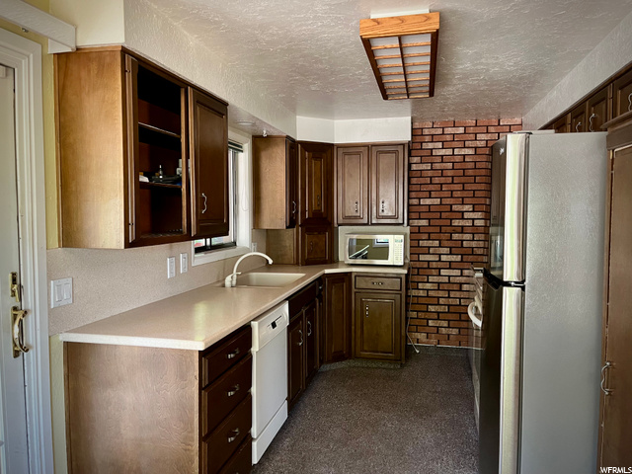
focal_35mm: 26
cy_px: 237
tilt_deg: -2.7
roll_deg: +0.6
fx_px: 475
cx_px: 316
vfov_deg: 53.1
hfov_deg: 67.3
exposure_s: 1/60
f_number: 1.6
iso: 320
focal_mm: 5.1
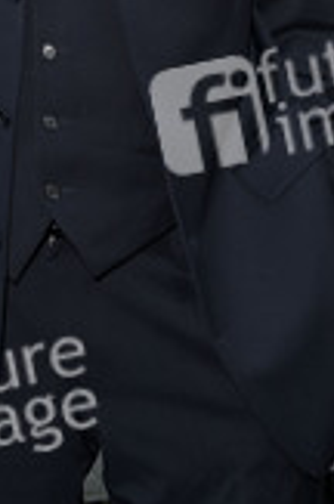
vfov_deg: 19.1
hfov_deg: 13.1
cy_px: -53
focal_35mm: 103
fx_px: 1439
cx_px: 28
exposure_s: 1/250
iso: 640
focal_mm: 42
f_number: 5
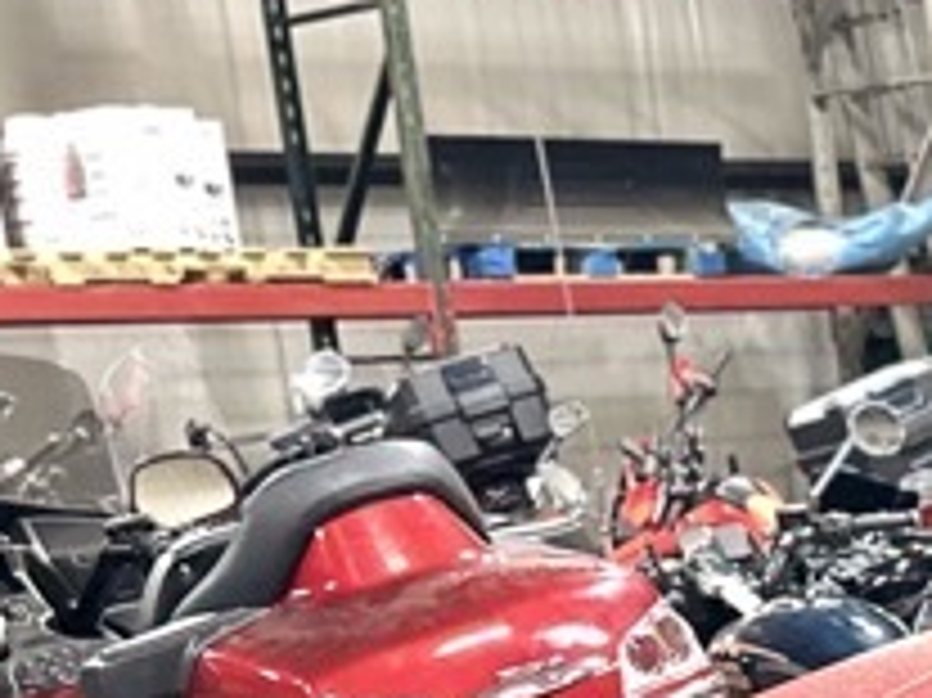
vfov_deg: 11.7
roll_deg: +1.5
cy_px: 1157
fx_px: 3202
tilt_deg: -14.1
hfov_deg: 13.7
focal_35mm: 119
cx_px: 1959
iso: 800
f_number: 1.78
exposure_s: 1/30
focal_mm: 6.86
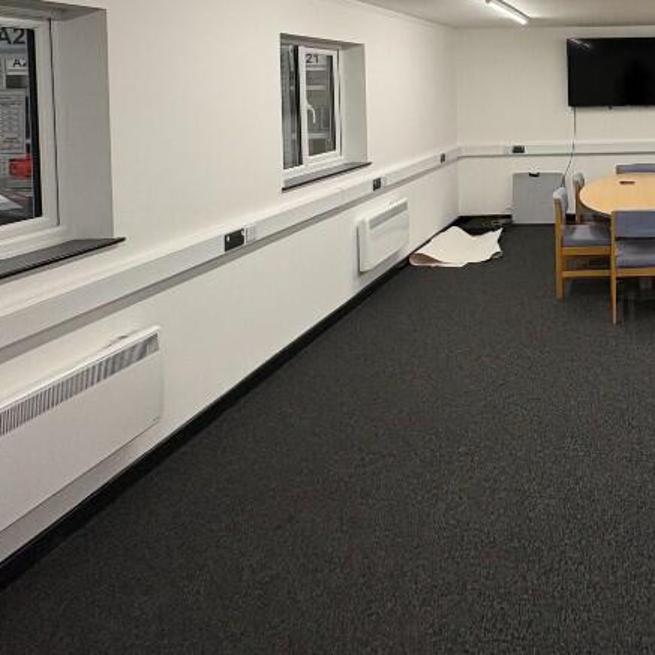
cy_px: 91
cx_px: 649
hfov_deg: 46.8
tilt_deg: -0.8
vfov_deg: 50.6
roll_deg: +0.9
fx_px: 621
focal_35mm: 29
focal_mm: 2.22
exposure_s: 1/100
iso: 125
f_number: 2.2
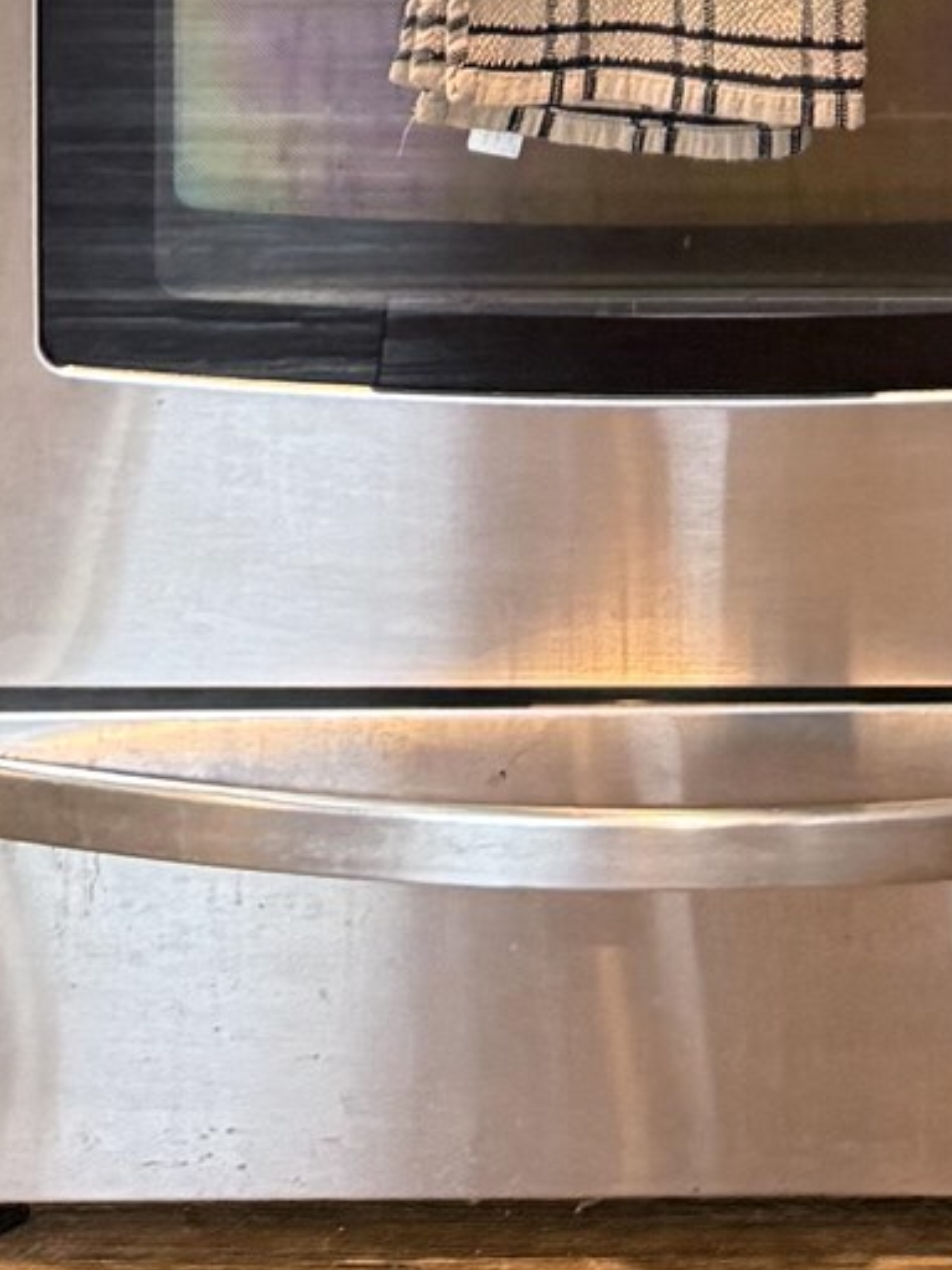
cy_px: -1429
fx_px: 3960
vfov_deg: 14.4
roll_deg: -0.5
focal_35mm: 108
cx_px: 588
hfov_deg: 13.7
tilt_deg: -5.2
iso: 320
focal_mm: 6.76
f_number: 1.78
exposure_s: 1/60
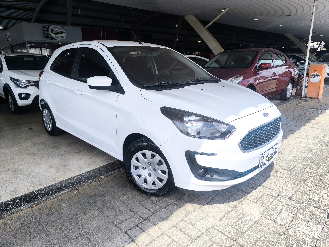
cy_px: 124
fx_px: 219
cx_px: 164
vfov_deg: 58.9
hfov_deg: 73.9
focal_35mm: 23
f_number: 1.65
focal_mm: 6.14
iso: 50
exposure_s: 1/525
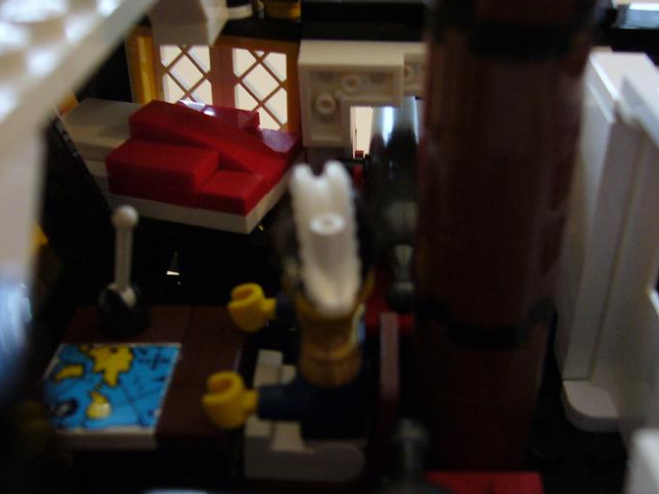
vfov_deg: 35.9
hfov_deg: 46.8
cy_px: 264
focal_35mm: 40
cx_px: 357
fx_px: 761
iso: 200
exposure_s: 1/8
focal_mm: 5.8
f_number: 2.8
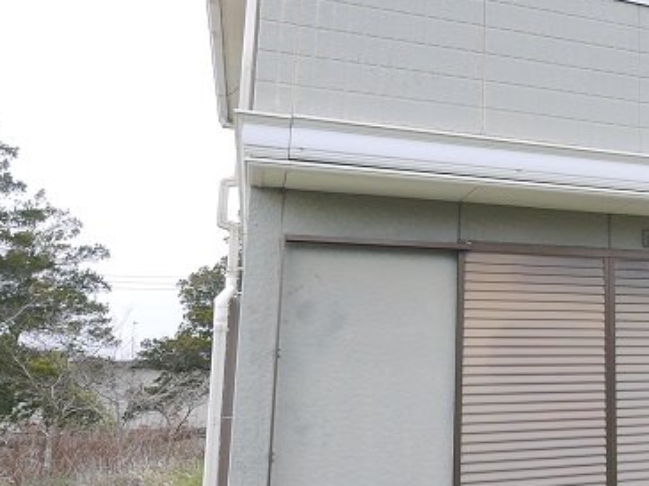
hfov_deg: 38.7
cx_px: 656
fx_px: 805
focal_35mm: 43
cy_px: 228
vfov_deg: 33.5
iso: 160
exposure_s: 1/320
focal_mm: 7
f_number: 6.3
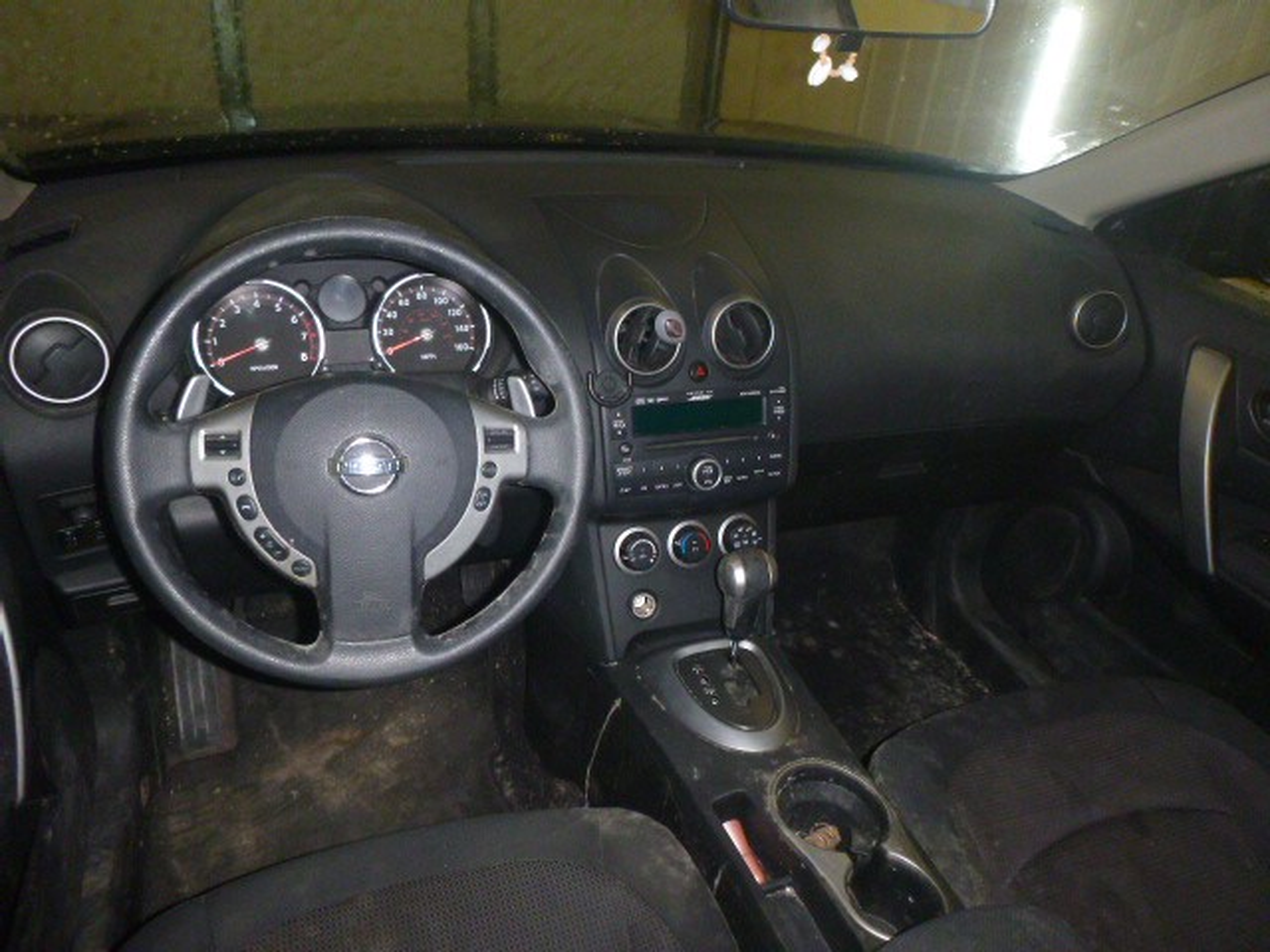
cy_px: 476
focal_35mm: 25
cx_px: 635
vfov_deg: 54.9
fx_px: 917
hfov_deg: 69.4
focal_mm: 4.5
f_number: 3.9
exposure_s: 1/60
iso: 400
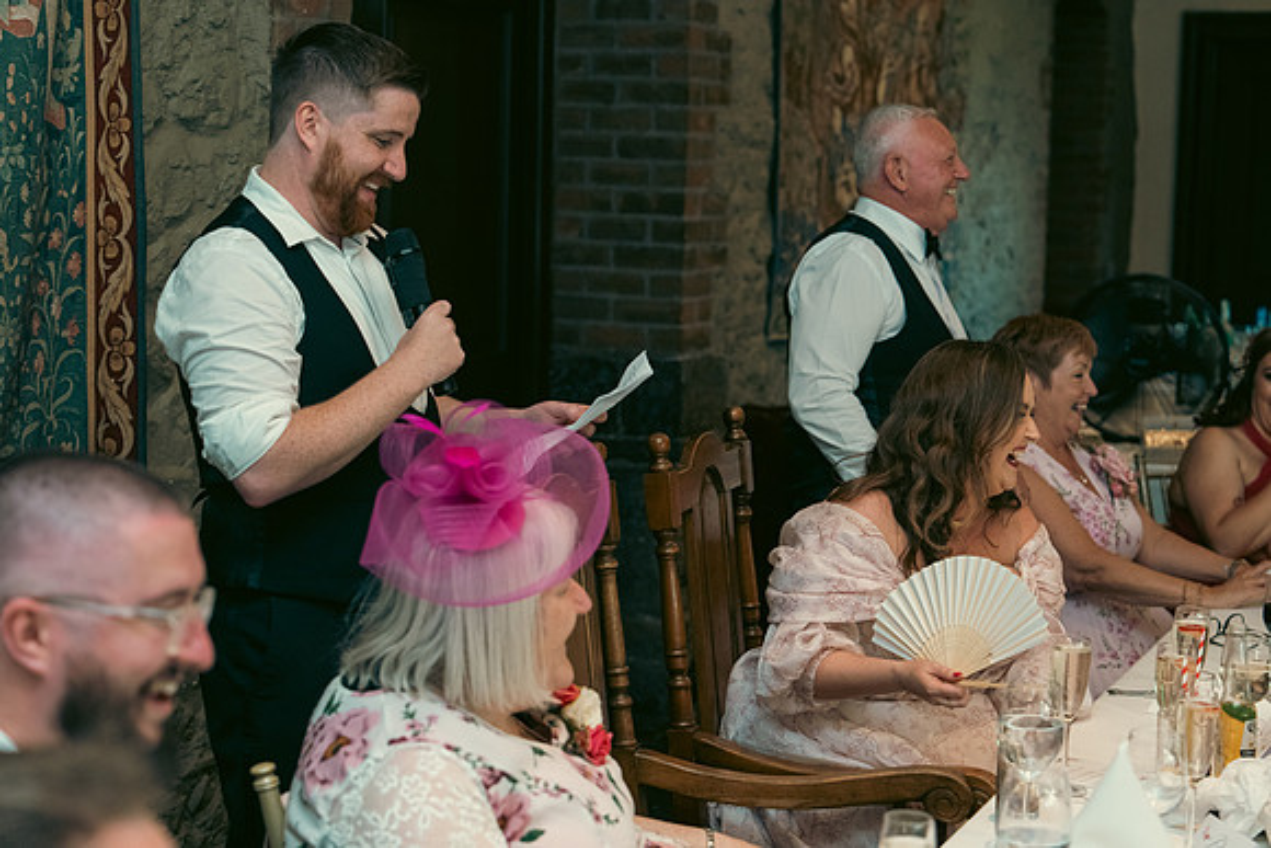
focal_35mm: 70
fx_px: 2472
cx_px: 636
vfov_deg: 19.5
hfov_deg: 28.8
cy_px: 424
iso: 2500
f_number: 3.5
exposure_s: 1/160
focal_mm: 70
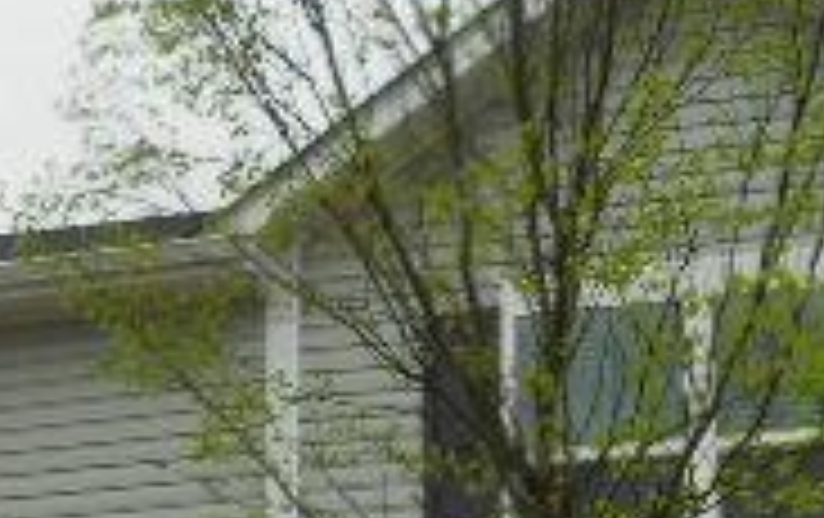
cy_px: 725
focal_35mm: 137
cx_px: 90
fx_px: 3081
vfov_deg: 9.4
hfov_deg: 15.1
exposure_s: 1/100
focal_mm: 6.7
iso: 80
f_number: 3.9
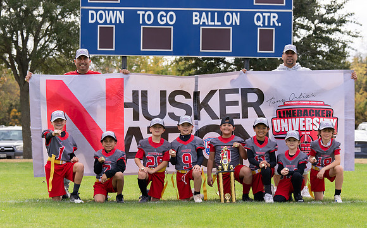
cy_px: 123
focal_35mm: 96
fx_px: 963
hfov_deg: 21.6
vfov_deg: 13.5
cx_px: 193
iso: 100
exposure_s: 1/800
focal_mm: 70
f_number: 3.5
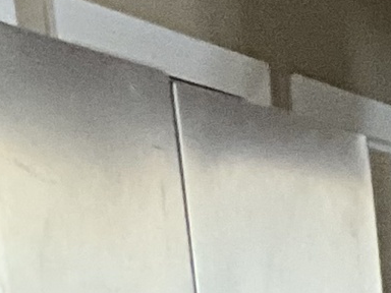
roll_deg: +0.2
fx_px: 2621
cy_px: 994
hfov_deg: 6.9
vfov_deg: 5.8
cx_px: 1487
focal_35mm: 232
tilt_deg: -11.8
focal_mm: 3
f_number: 1.8
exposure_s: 1/47
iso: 320
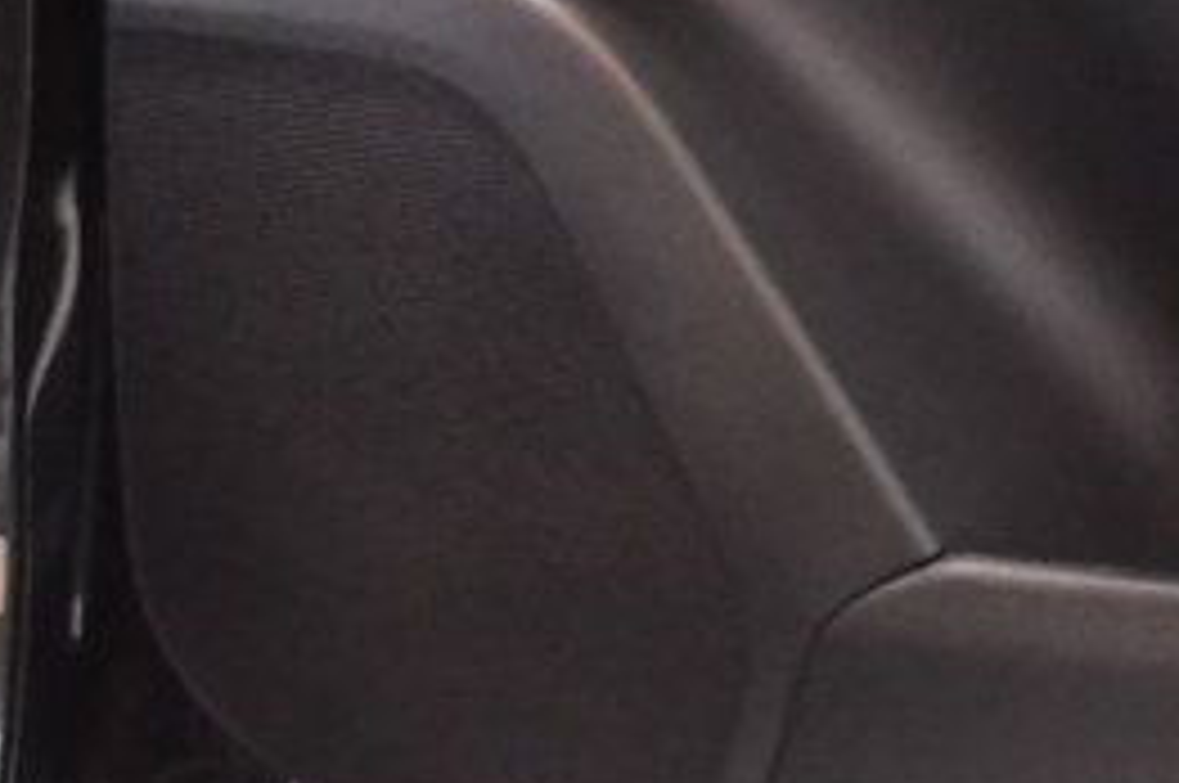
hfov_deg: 14.5
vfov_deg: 10.2
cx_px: 1948
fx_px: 4219
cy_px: -428
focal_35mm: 129
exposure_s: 1/60
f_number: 3.5
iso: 7200
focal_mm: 22
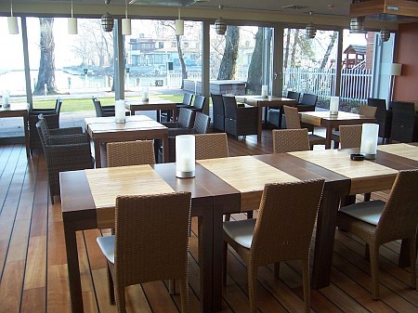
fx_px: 410
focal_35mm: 34
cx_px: 209
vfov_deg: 41.8
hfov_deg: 54.0
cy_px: 156
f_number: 2.7
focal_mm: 5.6
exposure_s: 1/60
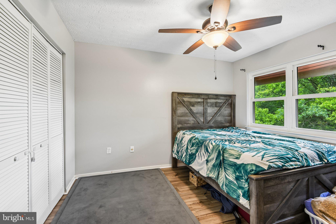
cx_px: 168
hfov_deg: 96.7
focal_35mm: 16
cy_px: 112
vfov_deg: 73.7
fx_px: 149
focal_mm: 16
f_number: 8
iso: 400
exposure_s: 1/3.33
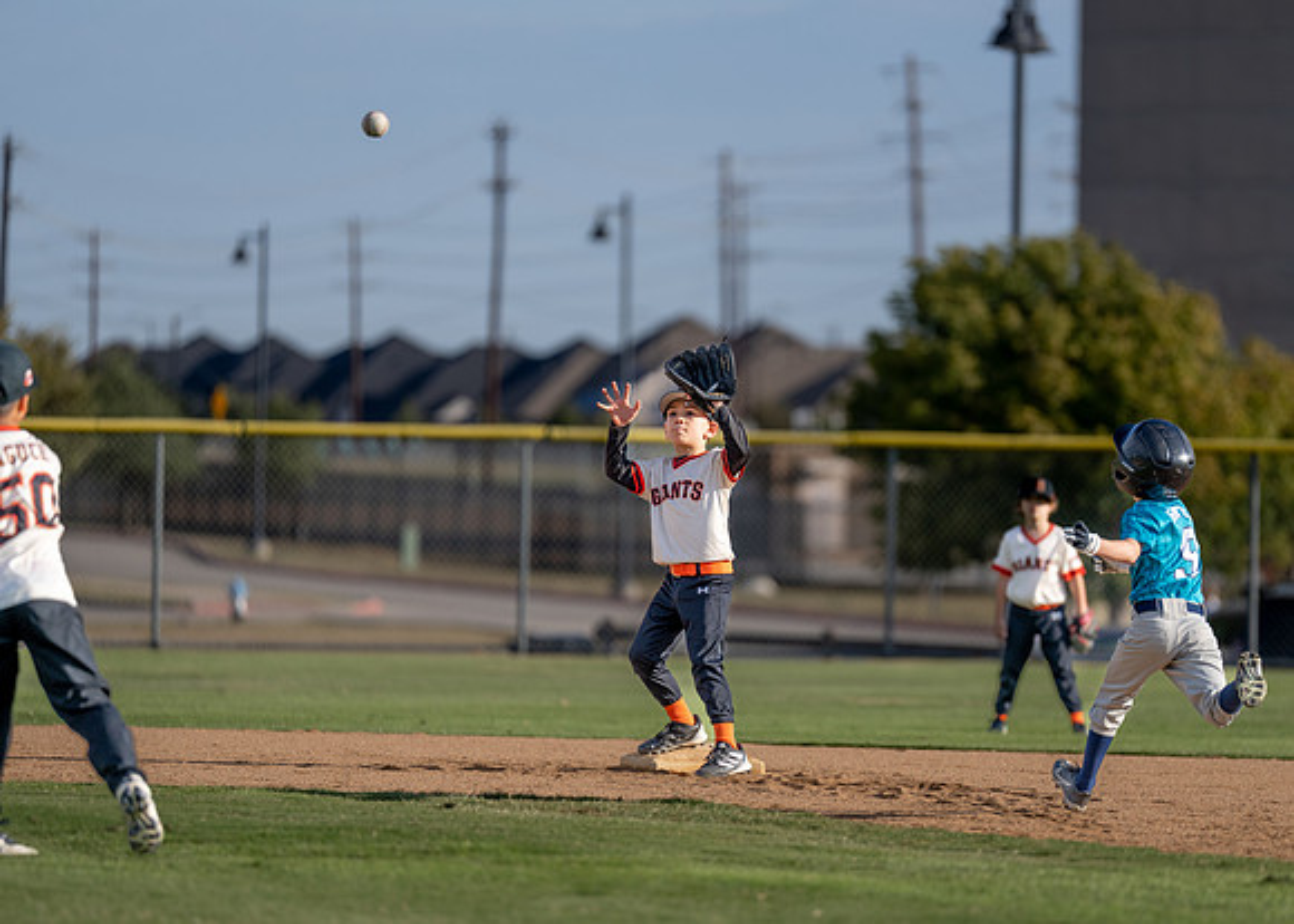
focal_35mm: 237
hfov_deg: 8.5
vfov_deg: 6.1
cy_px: 514
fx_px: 8719
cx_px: 779
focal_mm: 200
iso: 100
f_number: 2.8
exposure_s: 1/2500
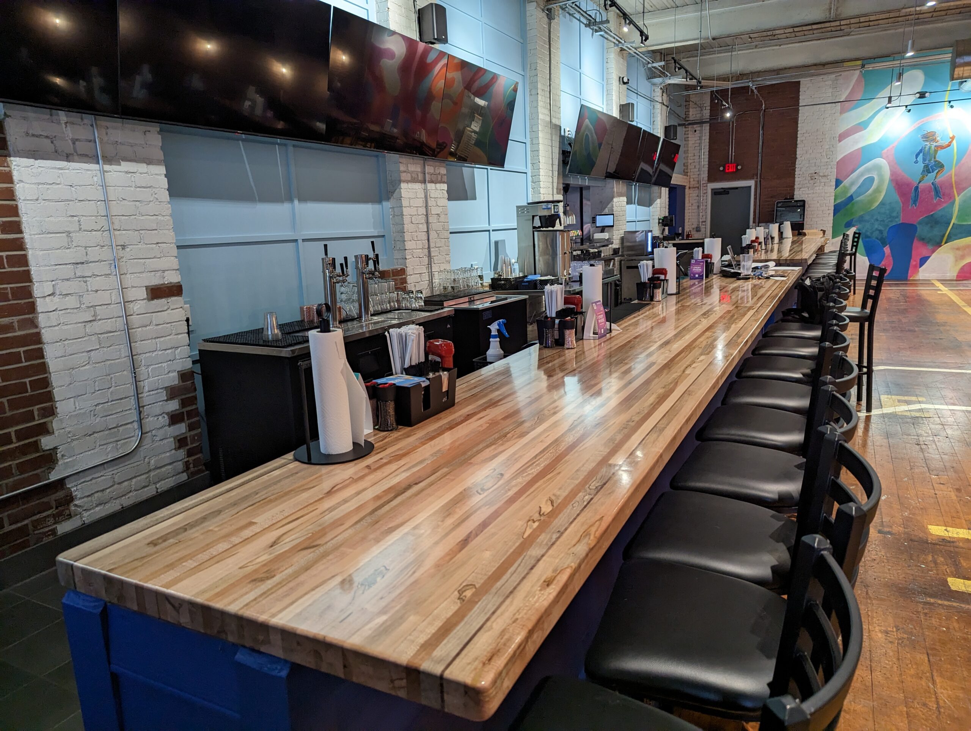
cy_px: 366
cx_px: 486
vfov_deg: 56.9
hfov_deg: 71.5
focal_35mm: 24
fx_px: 674
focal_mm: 6.81
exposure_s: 1/40
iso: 173
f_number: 1.85
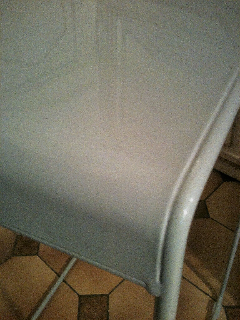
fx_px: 324
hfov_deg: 40.7
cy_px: 160
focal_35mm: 35
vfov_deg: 52.6
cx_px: 120
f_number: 2.8
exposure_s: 1/17
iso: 125
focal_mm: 3.85
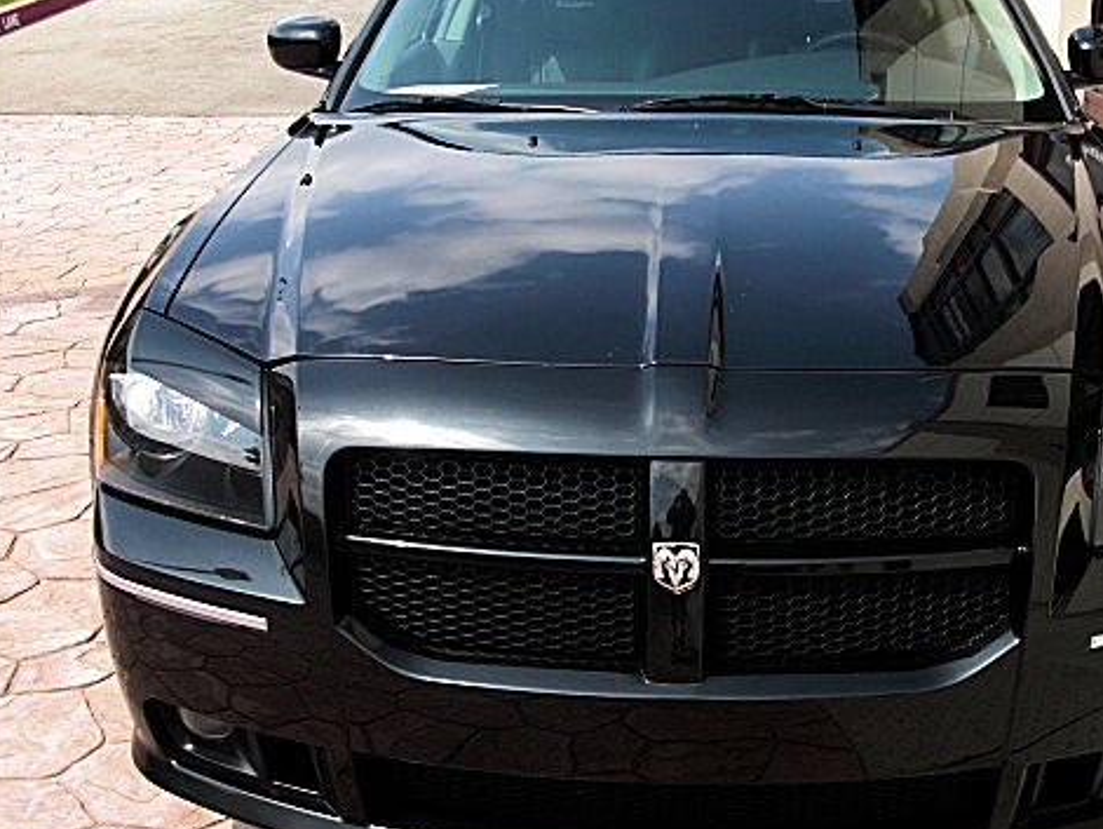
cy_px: 406
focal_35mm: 49
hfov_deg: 38.6
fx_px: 1562
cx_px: 690
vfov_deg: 29.7
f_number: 2.8
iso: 50
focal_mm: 6.3
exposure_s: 1/400
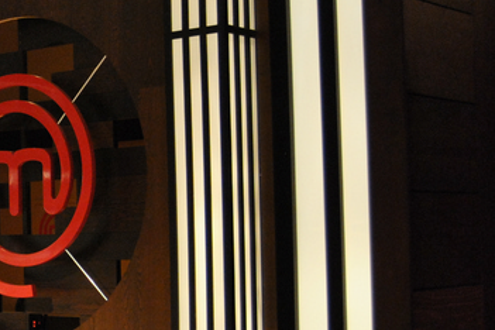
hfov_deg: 20.4
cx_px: -145
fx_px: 1256
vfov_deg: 14.9
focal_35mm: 91
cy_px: 221
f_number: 3.8
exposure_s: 1/30
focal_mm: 23
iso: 560
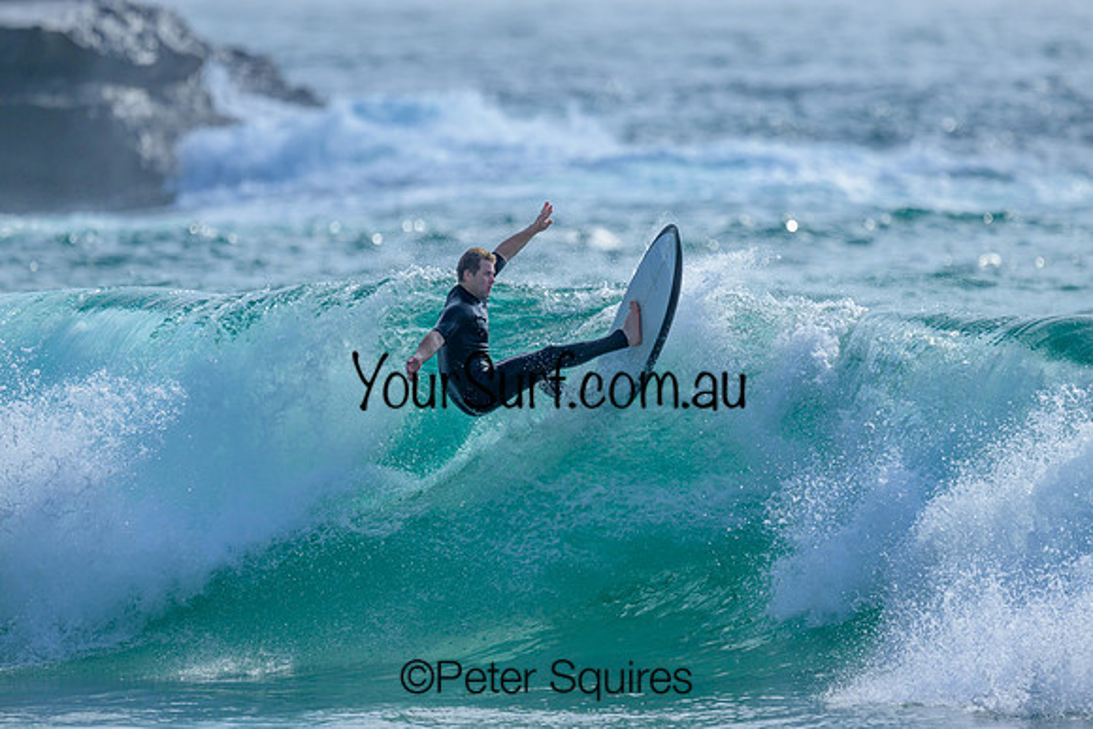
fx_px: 25189
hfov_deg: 2.5
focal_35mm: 829
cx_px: 567
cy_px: 351
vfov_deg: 1.7
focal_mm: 800
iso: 220
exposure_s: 1/2000
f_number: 6.3
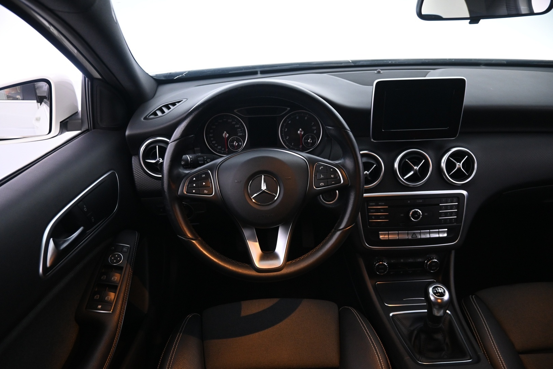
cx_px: 276
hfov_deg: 73.7
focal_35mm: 24
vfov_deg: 53.1
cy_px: 184
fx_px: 369
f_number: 3.5
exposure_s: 1/25
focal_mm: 16
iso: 1800
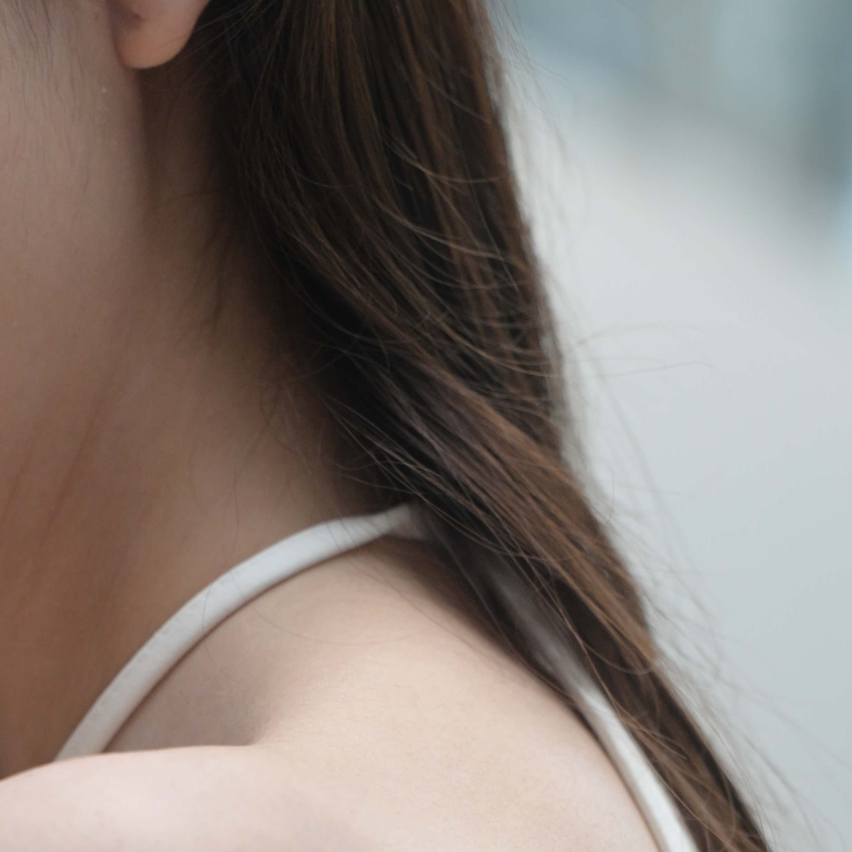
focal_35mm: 370
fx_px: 10303
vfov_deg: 4.7
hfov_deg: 4.7
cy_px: 710
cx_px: -50
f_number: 4.5
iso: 400
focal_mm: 130
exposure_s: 1/400
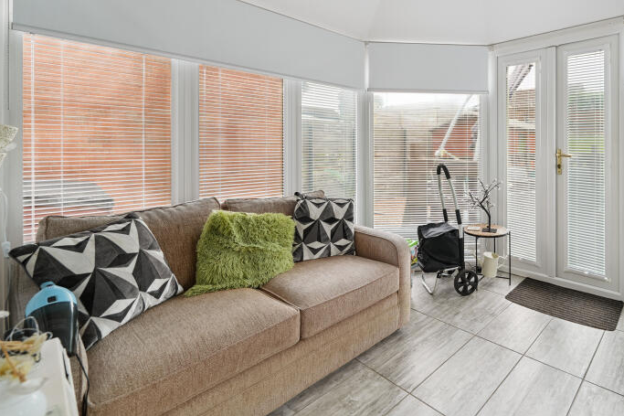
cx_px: 426
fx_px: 312
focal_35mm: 18
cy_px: 144
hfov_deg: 86.2
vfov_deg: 65.8
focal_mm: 12
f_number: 5
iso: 100
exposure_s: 1/50
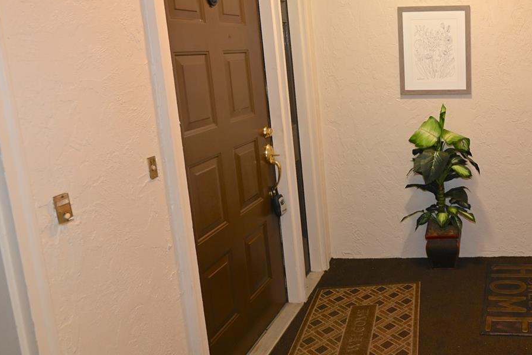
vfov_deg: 39.5
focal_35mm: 33
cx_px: 470
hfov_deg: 51.3
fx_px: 486
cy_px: 112
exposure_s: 1/60
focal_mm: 18.5
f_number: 4
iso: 500
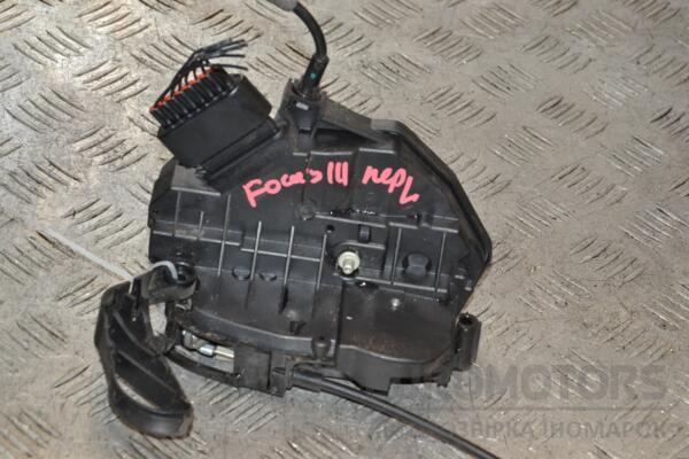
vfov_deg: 13.0
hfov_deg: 19.5
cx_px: 344
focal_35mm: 105
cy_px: 230
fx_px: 2009
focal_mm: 70
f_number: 10
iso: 800
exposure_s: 1/200
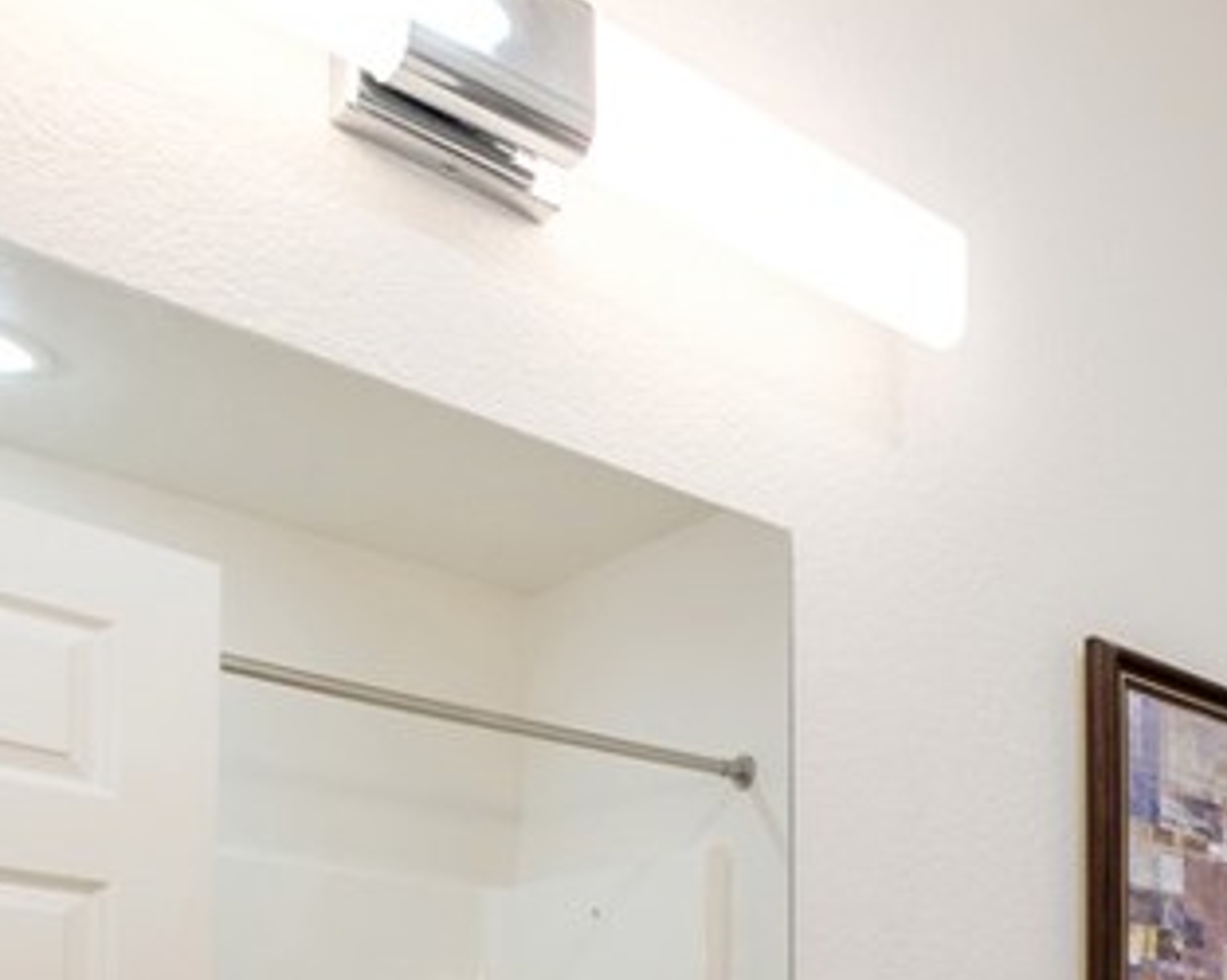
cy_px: 1233
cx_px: 1537
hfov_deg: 33.3
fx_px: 1561
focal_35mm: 43
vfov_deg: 29.1
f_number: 5.6
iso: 400
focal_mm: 14
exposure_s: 1/125
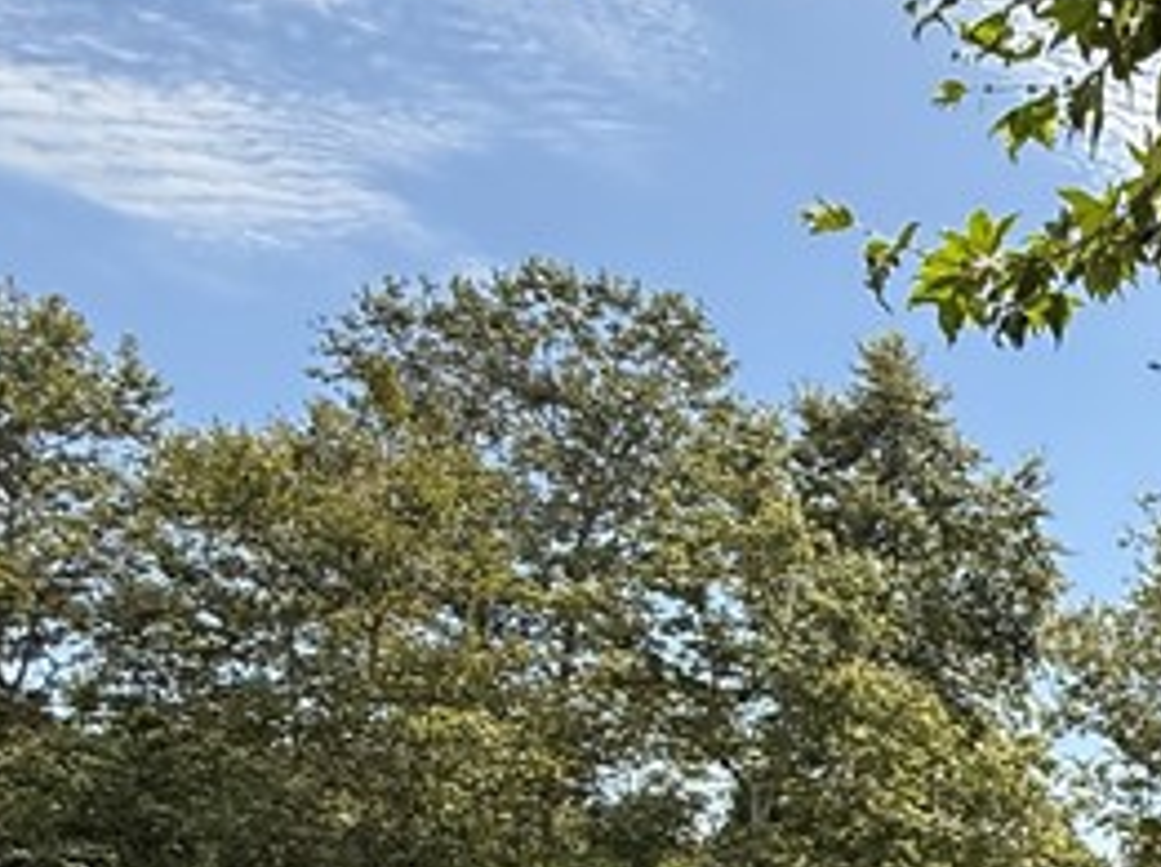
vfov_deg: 24.8
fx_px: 1842
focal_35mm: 55
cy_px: 934
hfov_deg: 26.8
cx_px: 1668
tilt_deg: +1.2
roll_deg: -1.1
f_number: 2.2
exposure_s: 1/1656
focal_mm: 2.22
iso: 50
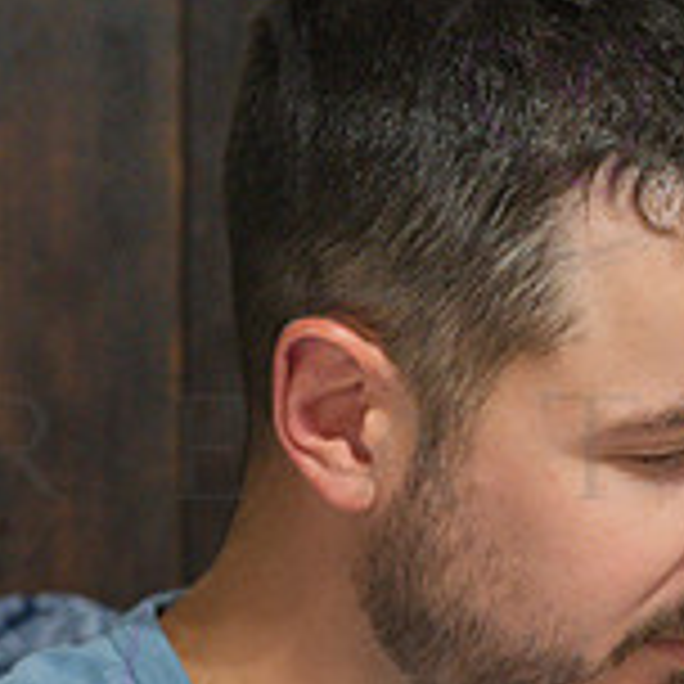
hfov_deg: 9.1
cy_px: 668
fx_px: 4292
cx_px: 580
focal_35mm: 192
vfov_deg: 9.1
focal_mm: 59
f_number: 4.5
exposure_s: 1/80
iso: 3200
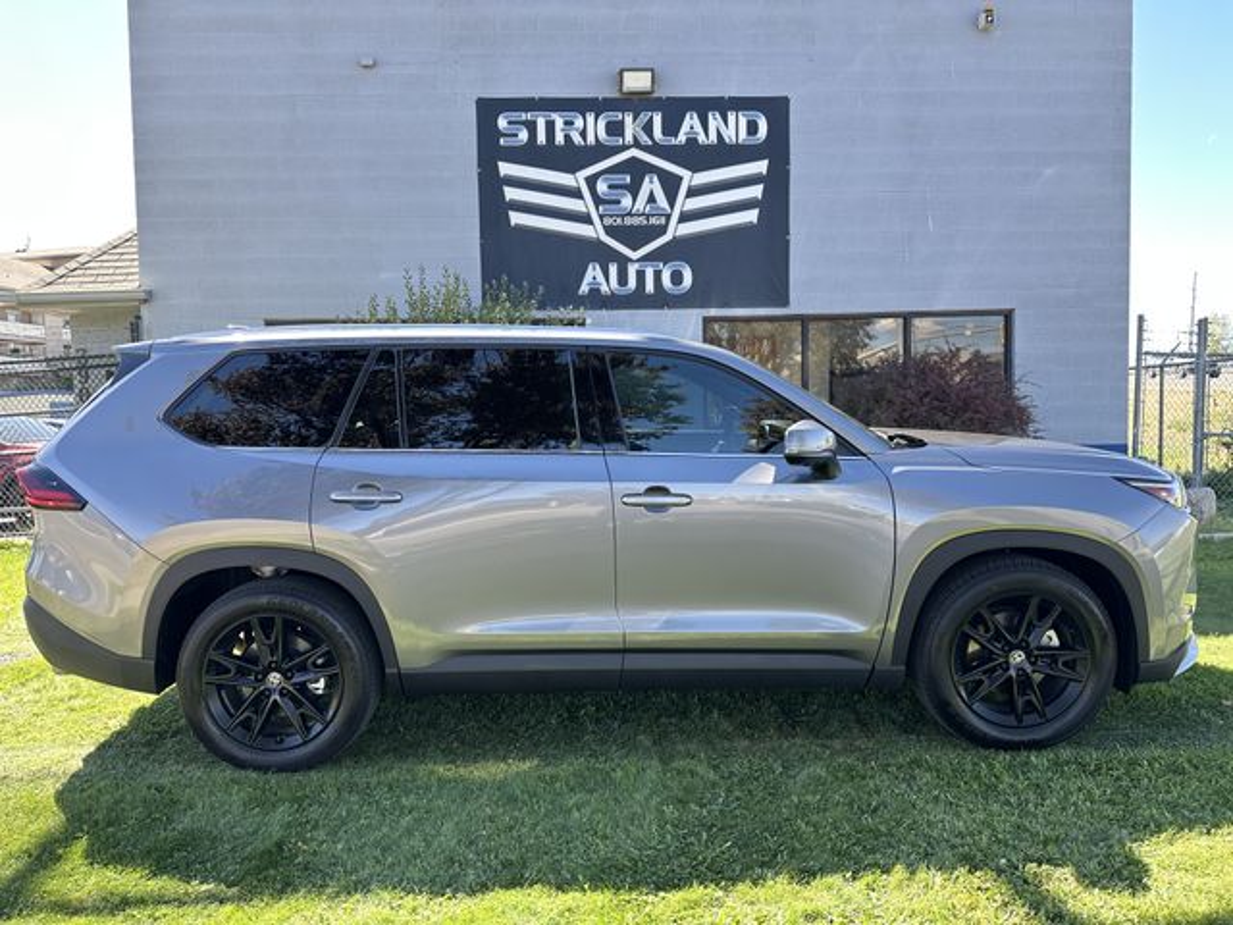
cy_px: 462
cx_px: 616
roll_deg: +1.0
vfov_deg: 56.8
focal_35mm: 24
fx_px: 855
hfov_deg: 71.6
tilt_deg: -1.8
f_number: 1.78
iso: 80
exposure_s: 1/292
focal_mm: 6.86
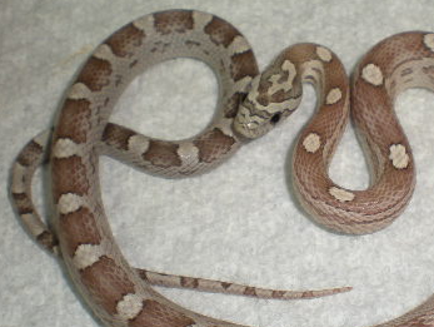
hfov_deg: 27.6
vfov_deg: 21.0
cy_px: 204
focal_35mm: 70
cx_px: 293
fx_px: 879
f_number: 4.6
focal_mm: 6.3
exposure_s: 1/30
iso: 64
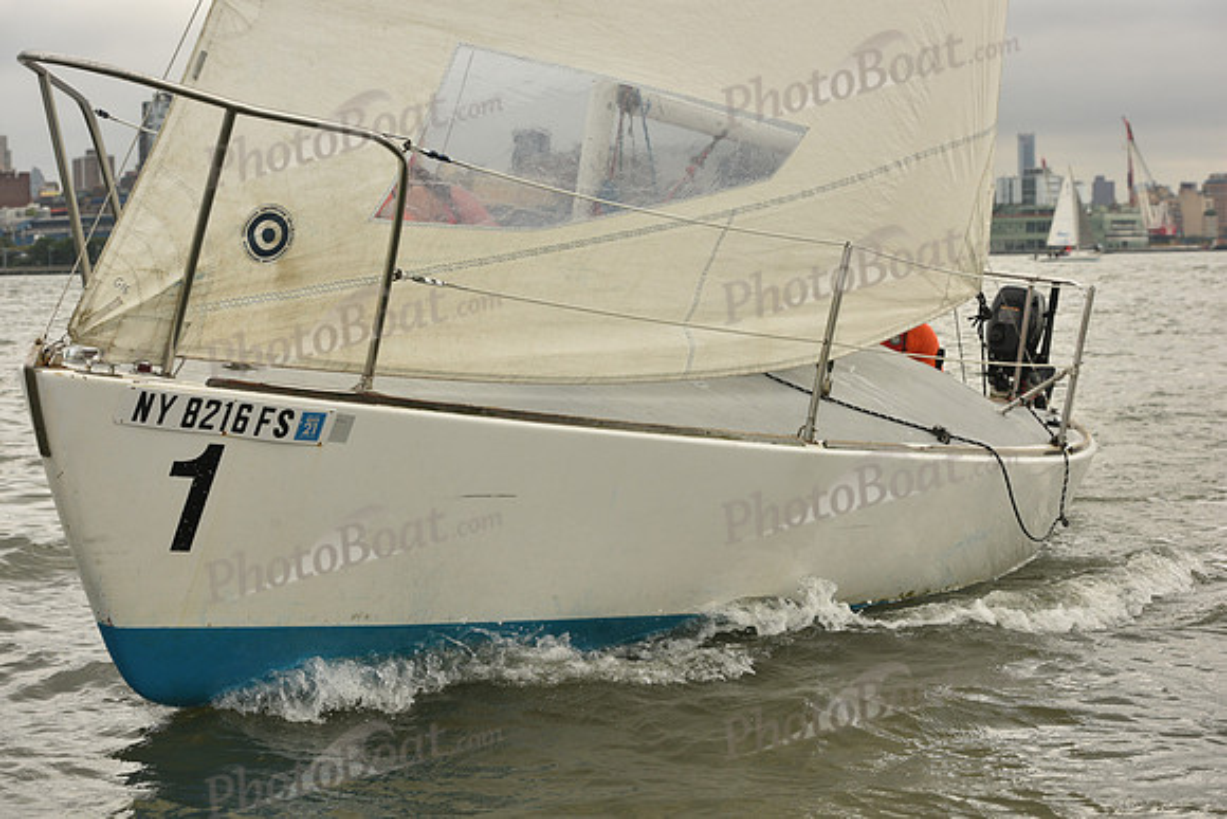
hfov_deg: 28.8
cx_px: 614
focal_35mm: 70
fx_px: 2386
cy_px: 410
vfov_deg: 19.5
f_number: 7.1
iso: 320
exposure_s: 1/1250
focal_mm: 70
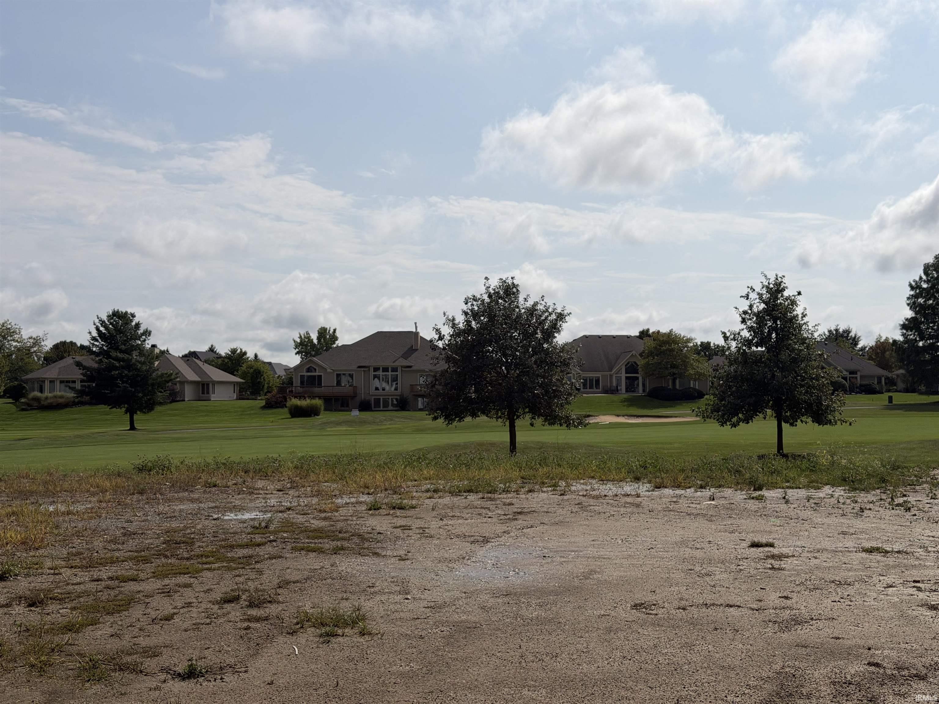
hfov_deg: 39.7
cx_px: 470
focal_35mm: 48
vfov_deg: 30.3
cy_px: 352
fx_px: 1302
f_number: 1.78
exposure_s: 1/20408
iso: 80
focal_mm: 6.76
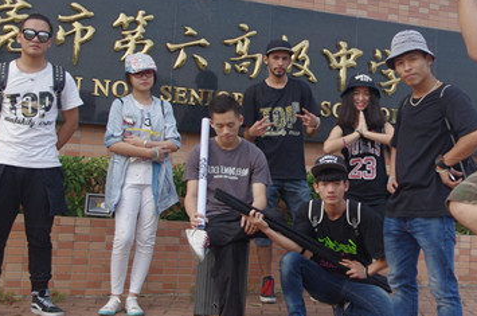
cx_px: 325
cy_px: 120
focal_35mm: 66
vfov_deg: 20.5
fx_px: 873
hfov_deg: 30.3
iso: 400
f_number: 5
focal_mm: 26.25
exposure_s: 1/500
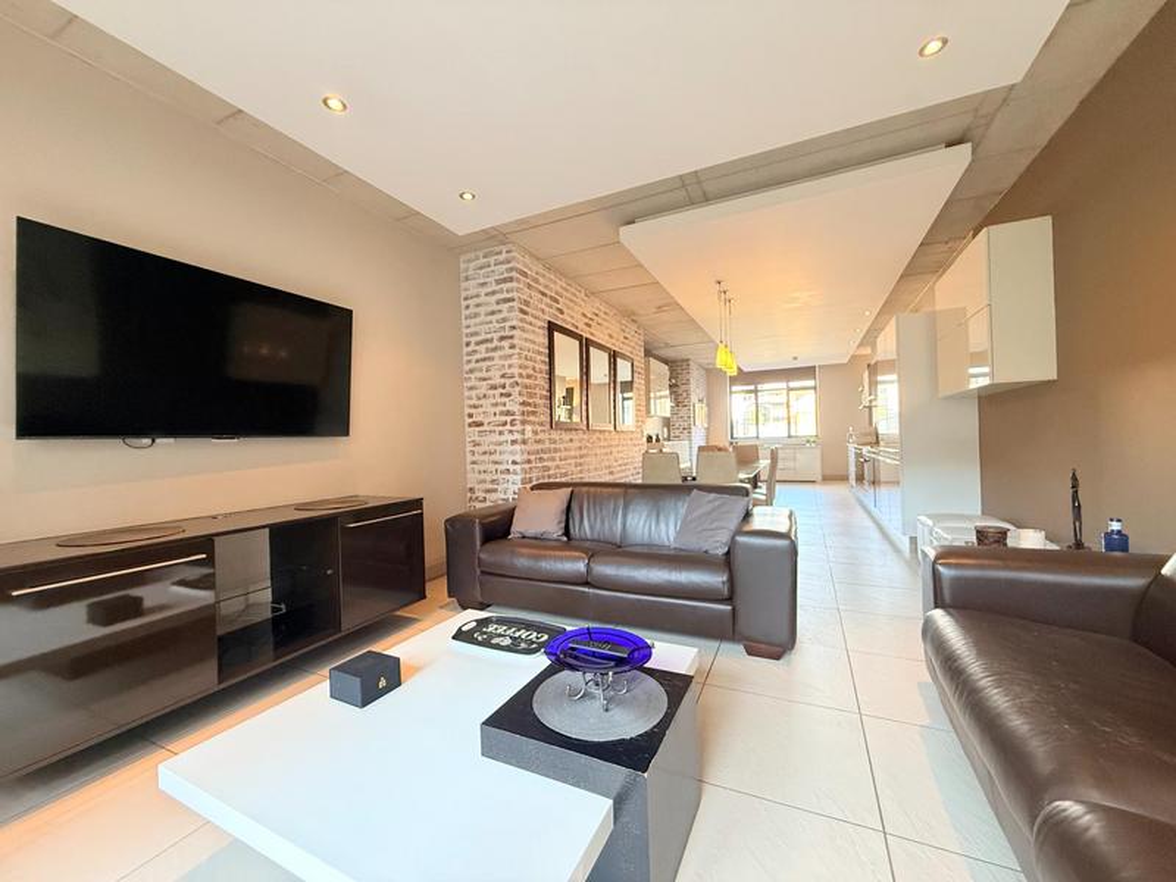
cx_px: 588
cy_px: 441
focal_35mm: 14
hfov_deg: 102.1
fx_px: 476
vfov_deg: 85.7
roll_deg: +1.9
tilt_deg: -0.1
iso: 320
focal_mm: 2.22
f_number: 2.2
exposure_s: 1/100
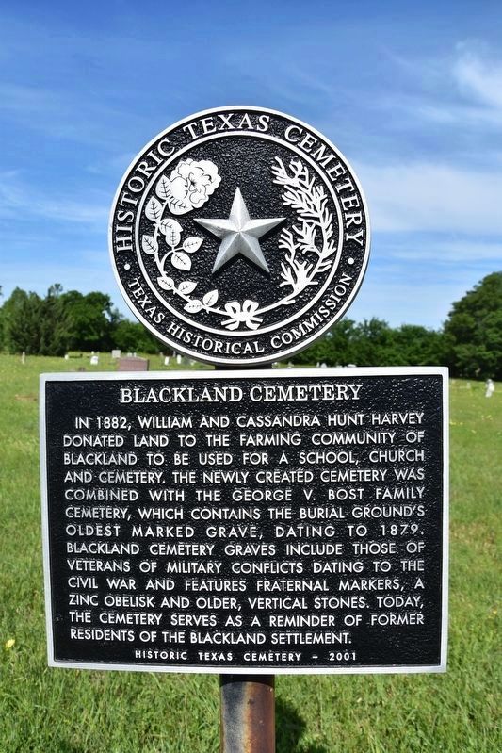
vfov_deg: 67.4
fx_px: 564
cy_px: 376
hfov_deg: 47.9
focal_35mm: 27
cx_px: 251
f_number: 8
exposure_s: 1/500
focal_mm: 18
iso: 110
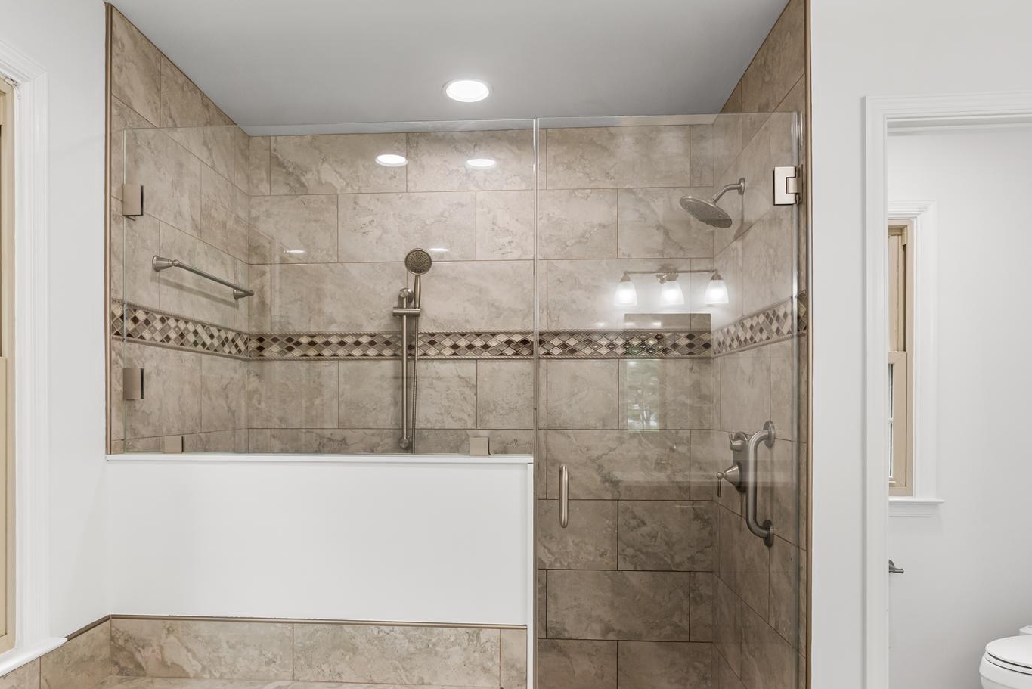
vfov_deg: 52.9
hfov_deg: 73.6
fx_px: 688
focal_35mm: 24
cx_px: 482
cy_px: 402
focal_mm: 16
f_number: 6.3
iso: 800
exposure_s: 1/60
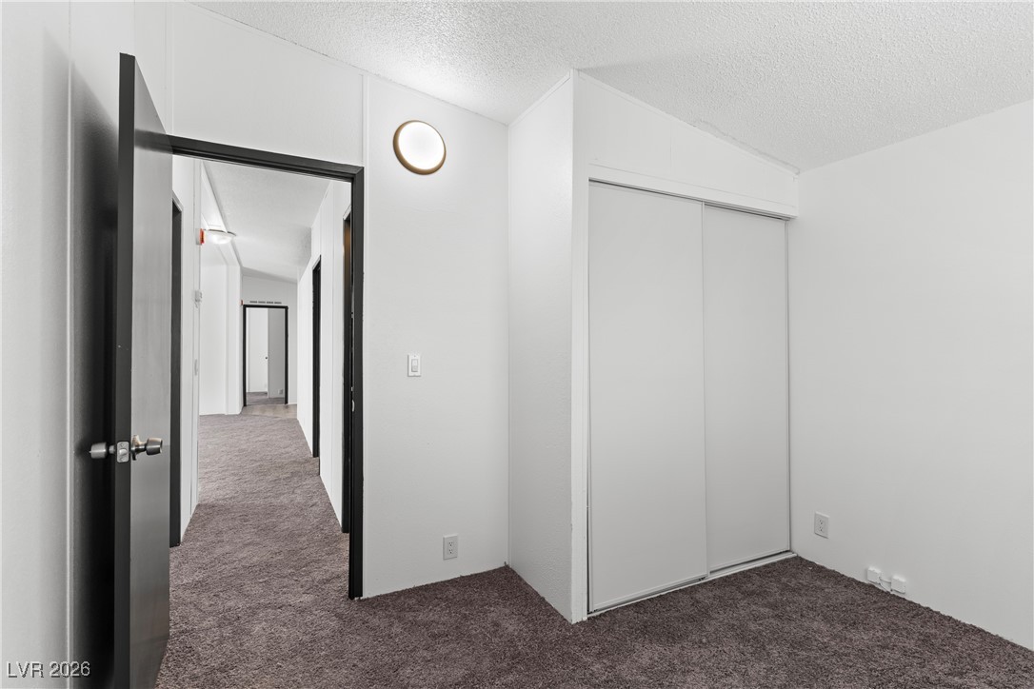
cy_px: 344
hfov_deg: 93.3
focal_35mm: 17
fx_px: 488
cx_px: 517
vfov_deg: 70.4
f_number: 8
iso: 400
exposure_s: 1/25
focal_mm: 17
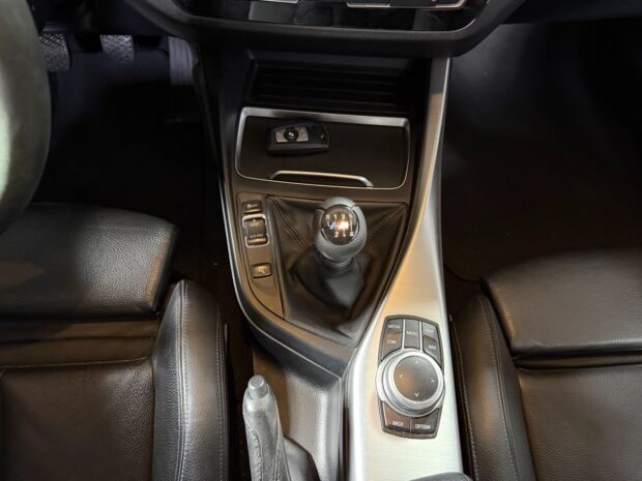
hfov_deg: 71.6
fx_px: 445
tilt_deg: -62.6
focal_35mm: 24
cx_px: 321
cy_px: 240
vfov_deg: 56.8
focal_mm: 6.76
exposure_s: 1/25
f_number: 1.78
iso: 1000
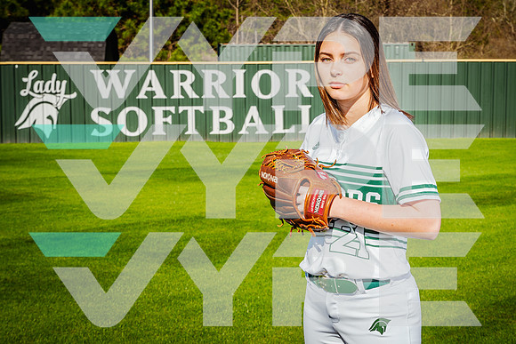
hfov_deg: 26.9
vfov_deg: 18.1
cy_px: 167
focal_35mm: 75
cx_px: 278
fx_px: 1078
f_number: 11
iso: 100
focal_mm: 67
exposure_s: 1/125
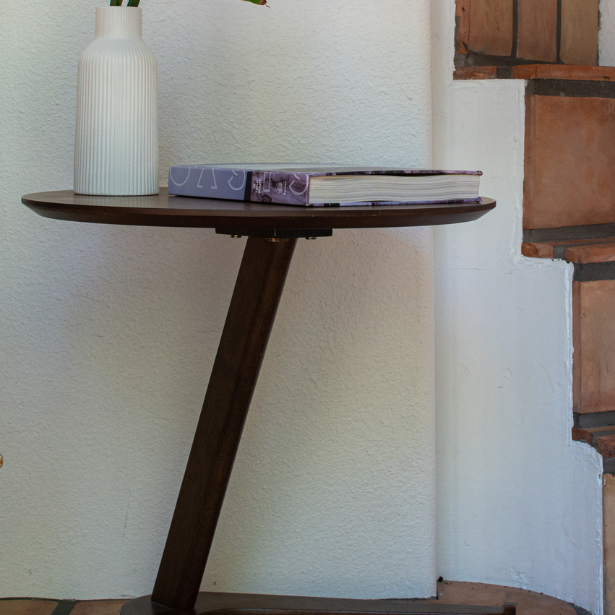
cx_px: 340
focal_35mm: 92
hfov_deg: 18.9
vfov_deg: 18.8
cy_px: 159
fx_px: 1849
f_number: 9
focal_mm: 45
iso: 800
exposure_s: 1/80
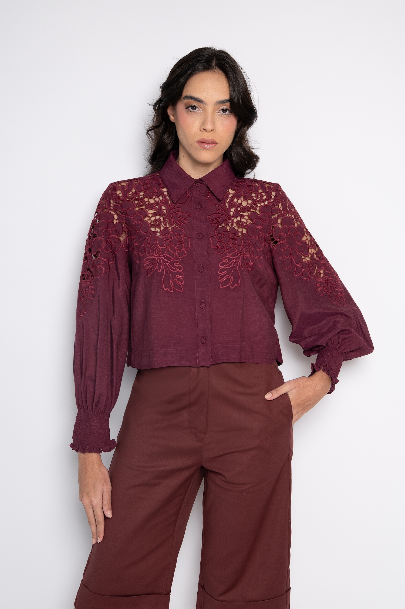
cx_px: 202
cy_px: 304
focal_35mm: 44
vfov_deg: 44.5
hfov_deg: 30.5
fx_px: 743
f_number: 5
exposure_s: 1/125
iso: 250
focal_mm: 44
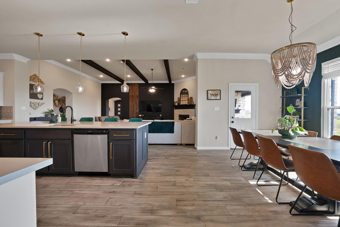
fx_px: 123
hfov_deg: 108.2
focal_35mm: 13
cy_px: 115
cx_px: 177
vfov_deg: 85.5
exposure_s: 1/13
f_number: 8
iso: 640
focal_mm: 12
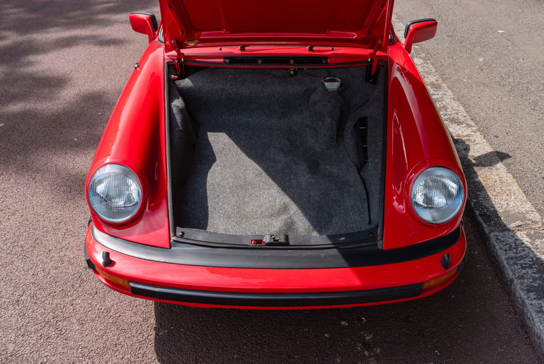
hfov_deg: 54.4
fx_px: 529
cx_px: 272
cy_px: 182
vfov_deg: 37.9
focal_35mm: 35
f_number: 5.6
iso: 100
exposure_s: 1/60
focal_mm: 35
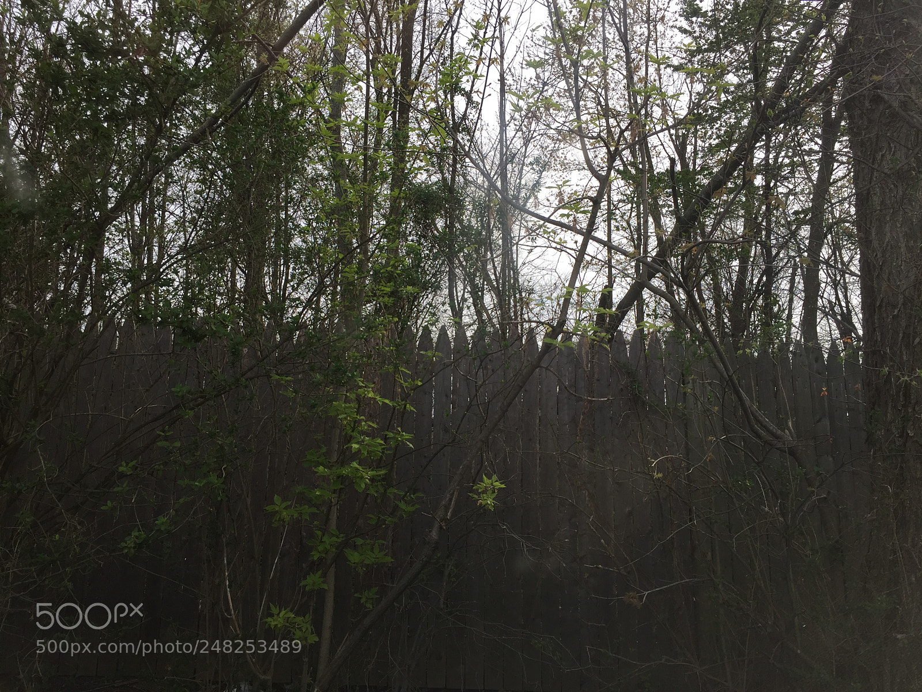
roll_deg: -1.8
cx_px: 461
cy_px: 346
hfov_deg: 61.7
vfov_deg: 48.2
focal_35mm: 29
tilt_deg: +12.7
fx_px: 772
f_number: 2.2
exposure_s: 1/694
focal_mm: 4.15
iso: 32
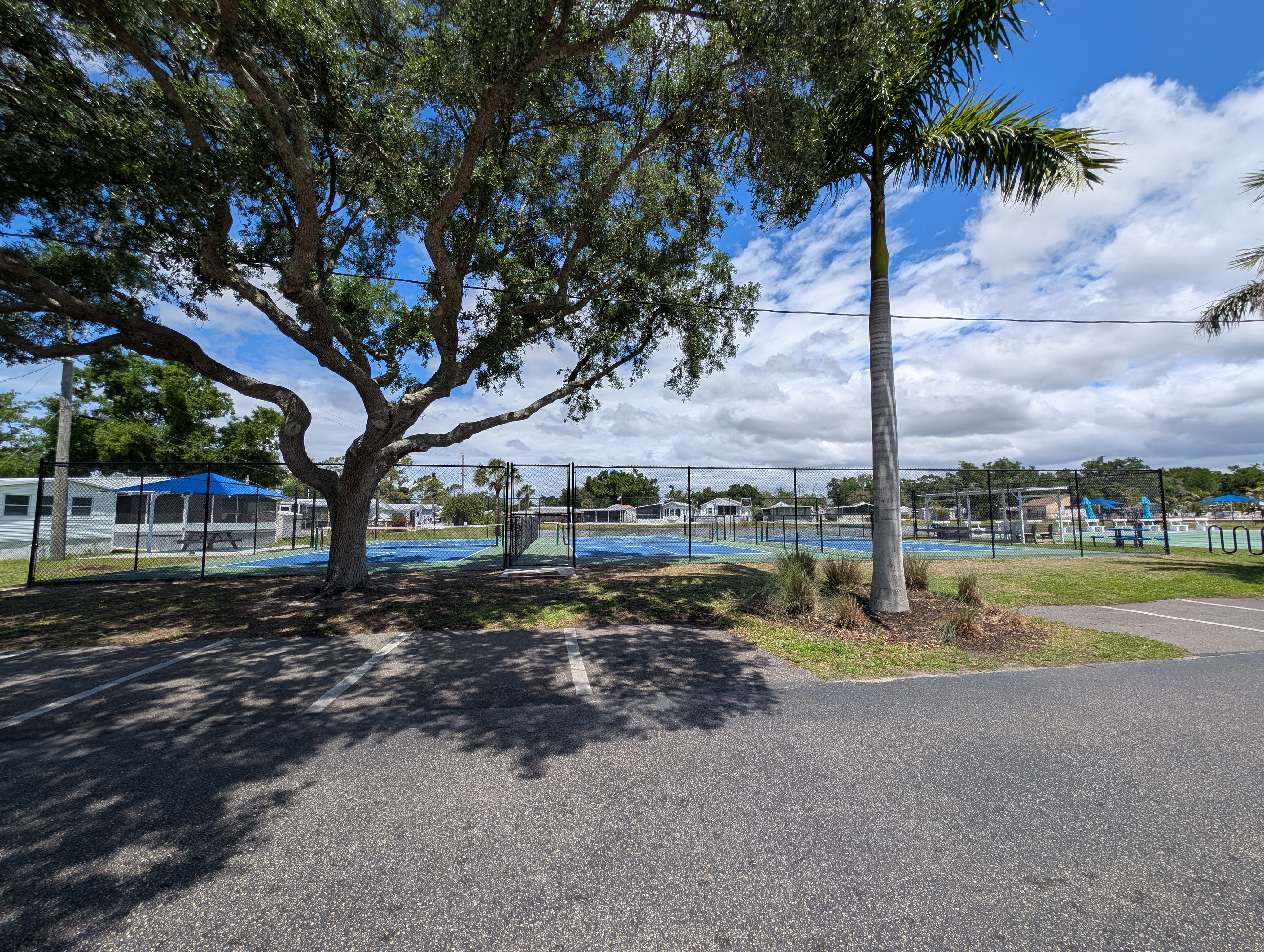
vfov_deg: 94.6
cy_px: 476
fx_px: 439
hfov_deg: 110.5
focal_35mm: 12
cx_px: 632
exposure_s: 1/2725
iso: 40
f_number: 1.95
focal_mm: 2.23
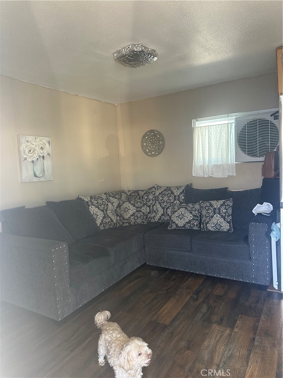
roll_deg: +2.7
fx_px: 262
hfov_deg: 56.8
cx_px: 142
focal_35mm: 24
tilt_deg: -4.9
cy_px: 189
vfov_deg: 71.6
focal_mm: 6.86
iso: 320
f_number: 1.78
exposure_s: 1/60
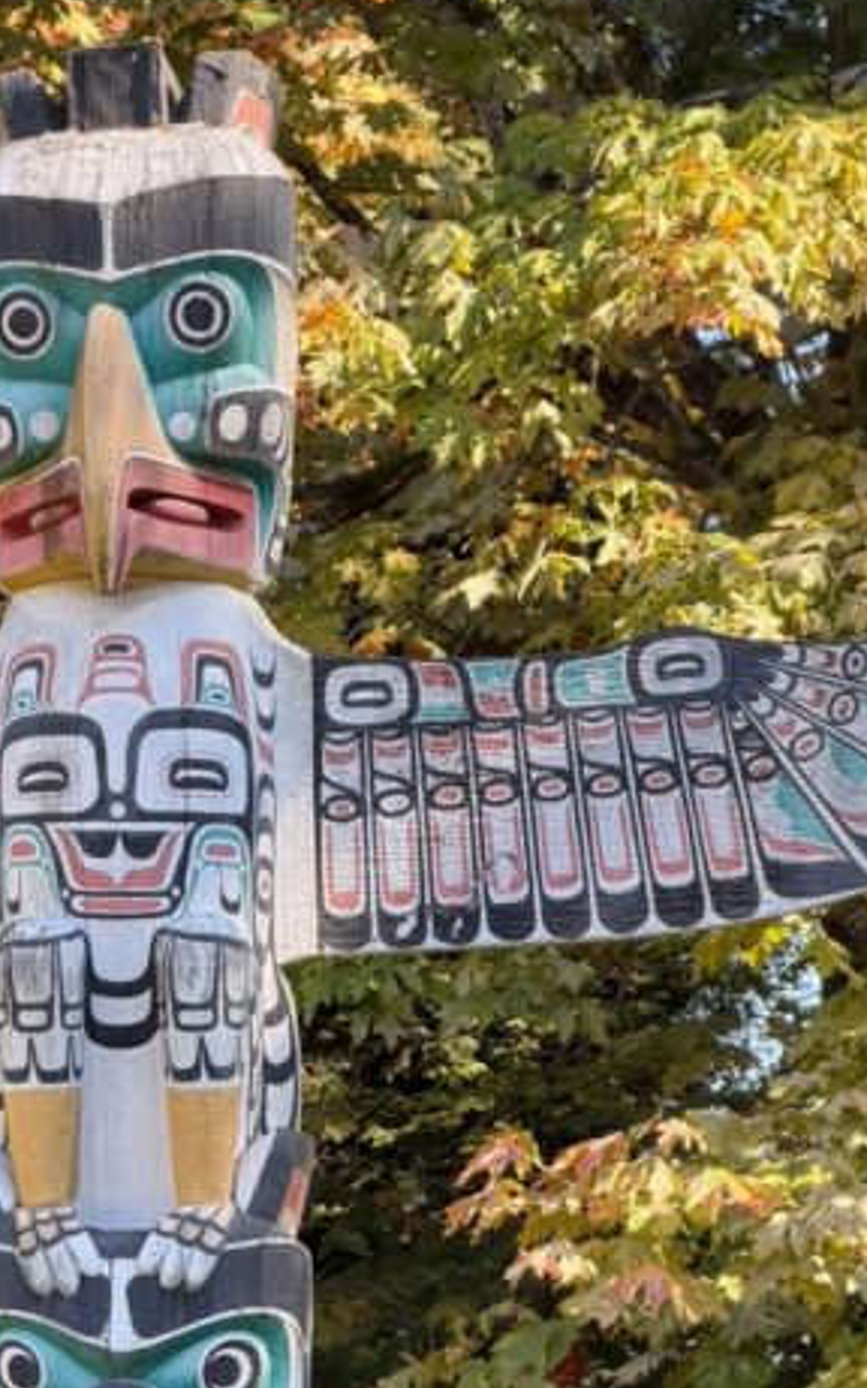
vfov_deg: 11.3
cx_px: 120
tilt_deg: +5.4
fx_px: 6958
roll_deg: -0.1
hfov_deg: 7.1
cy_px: 1111
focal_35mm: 184
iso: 50
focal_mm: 16.89
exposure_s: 1/121
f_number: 2.8
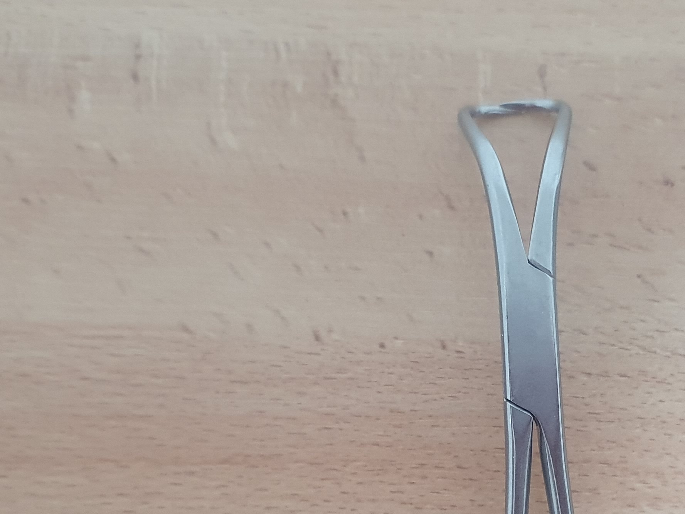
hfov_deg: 32.2
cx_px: 500
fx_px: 1168
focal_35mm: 59
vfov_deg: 24.0
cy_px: 475
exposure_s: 1/50
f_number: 1.5
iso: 500
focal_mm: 4.32
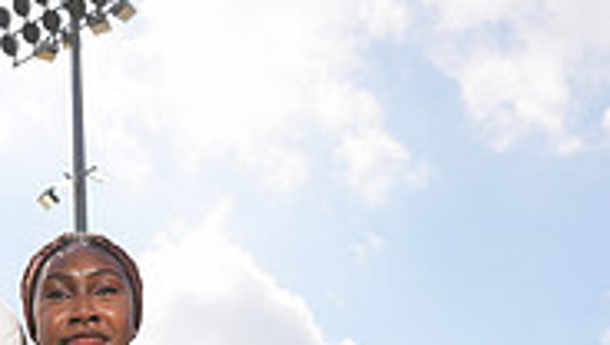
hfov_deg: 20.1
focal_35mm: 105
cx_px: 129
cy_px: 740
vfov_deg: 10.4
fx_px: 1700
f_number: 9
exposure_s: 1/200
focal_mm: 41
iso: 125
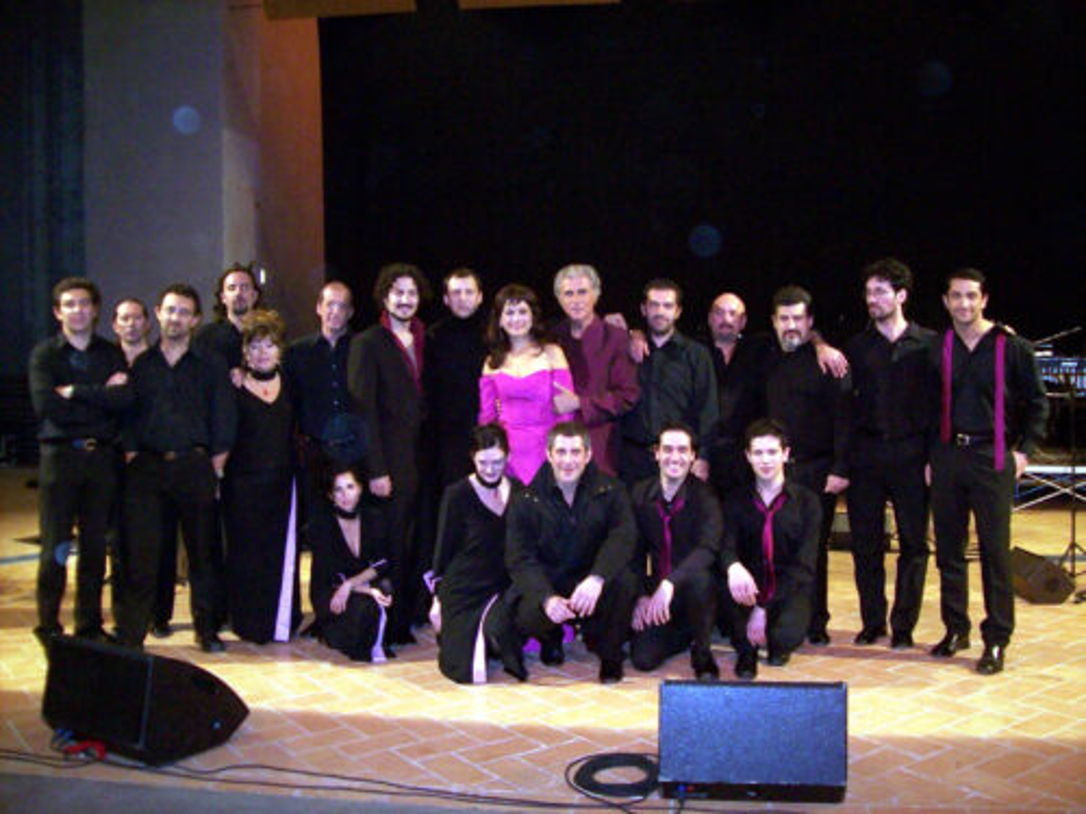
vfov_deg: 39.7
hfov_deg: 51.4
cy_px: 407
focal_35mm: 36
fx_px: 1129
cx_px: 543
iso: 200
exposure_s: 1/64
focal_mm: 6
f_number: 2.7
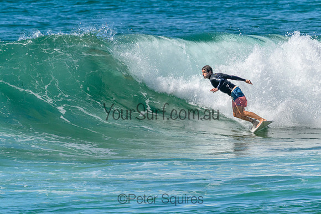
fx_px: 9815
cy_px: 101
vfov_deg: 1.3
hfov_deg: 1.9
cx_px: 217
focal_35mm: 1101
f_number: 11
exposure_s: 1/2000
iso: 900
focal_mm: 800
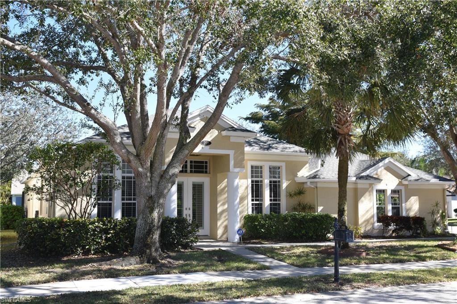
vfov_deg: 33.0
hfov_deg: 47.9
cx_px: 228
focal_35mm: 40
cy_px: 152
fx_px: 514
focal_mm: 27
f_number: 8
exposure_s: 1/500
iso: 640
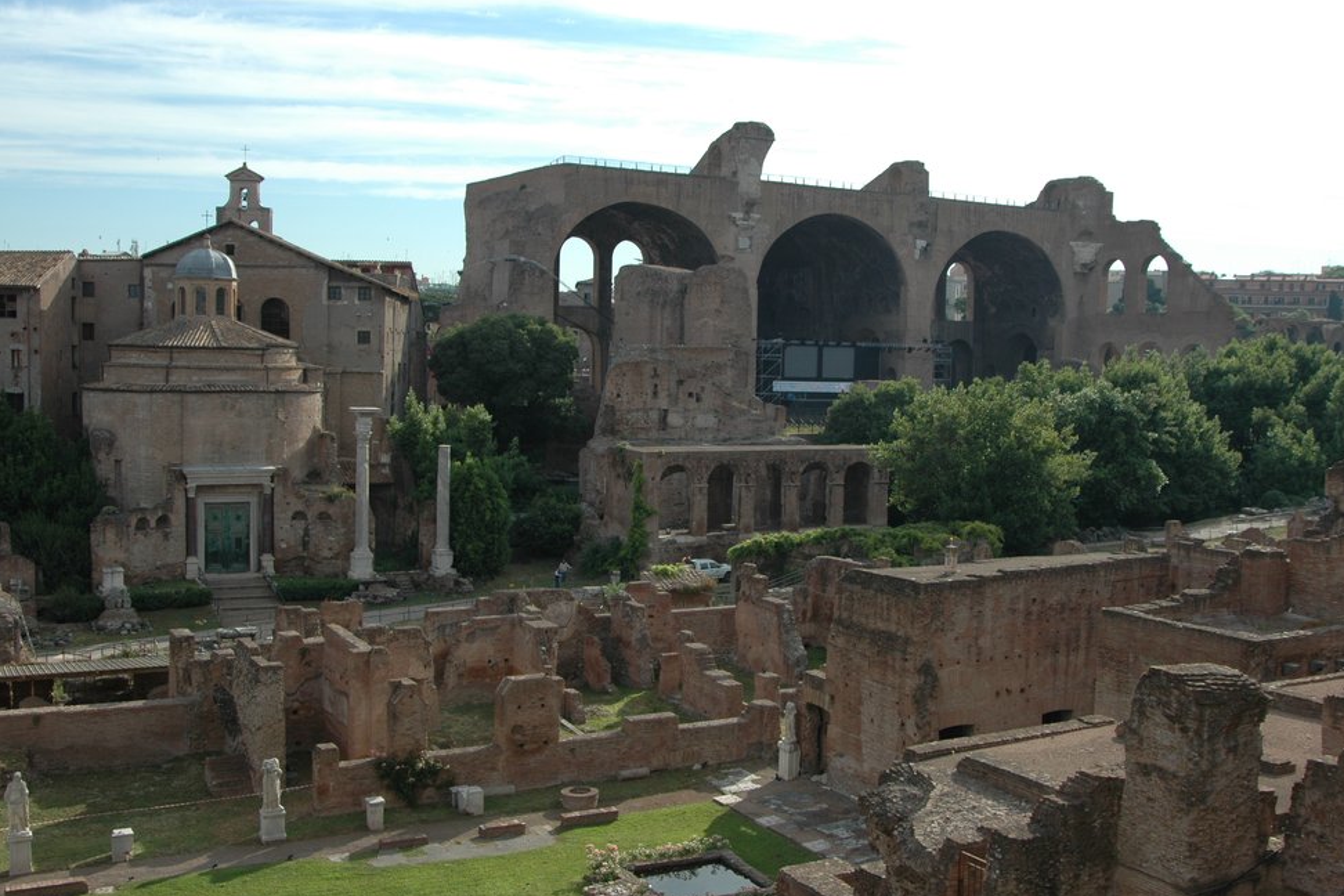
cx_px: 690
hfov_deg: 51.9
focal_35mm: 37
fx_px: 1381
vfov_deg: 35.9
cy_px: 455
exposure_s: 1/500
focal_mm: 24
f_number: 7.1
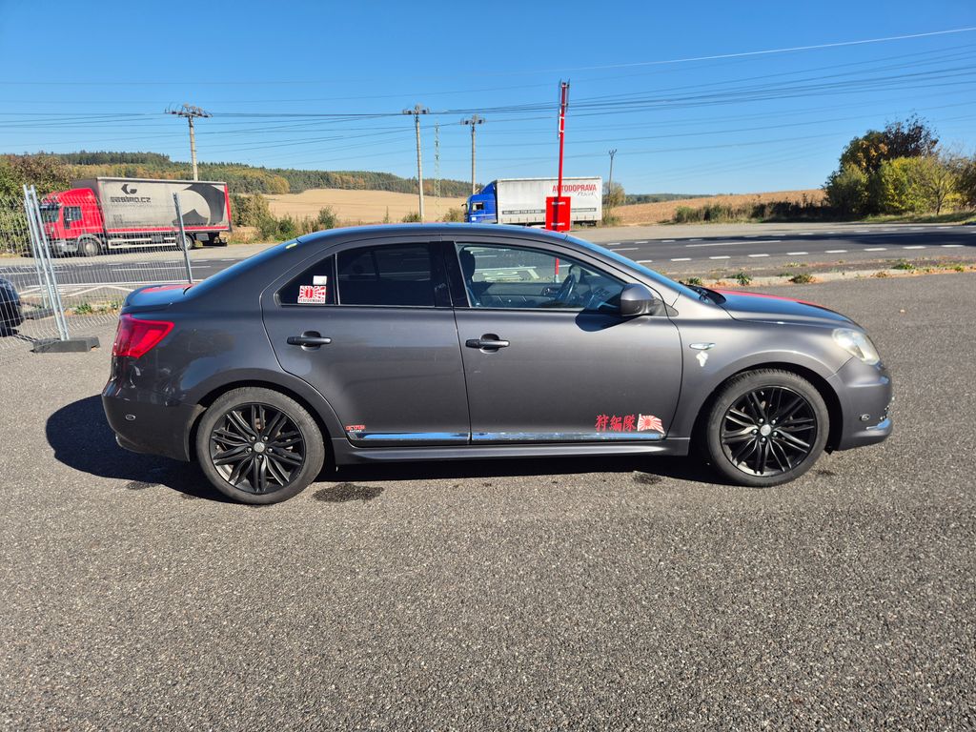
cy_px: 366
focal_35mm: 23
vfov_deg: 58.9
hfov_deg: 73.9
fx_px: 648
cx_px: 488
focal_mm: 5.4
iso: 25
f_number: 1.8
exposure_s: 1/1340
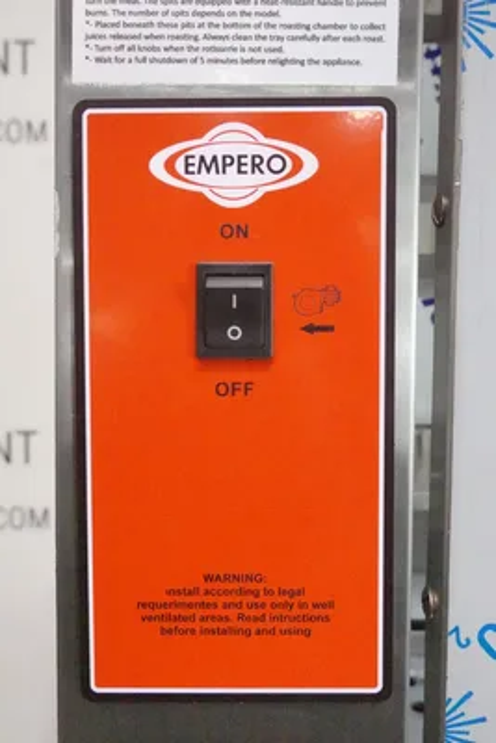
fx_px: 723
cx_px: 248
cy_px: 372
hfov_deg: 37.9
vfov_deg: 54.4
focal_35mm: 35
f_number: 4
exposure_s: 1/500
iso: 12800
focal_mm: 13.03
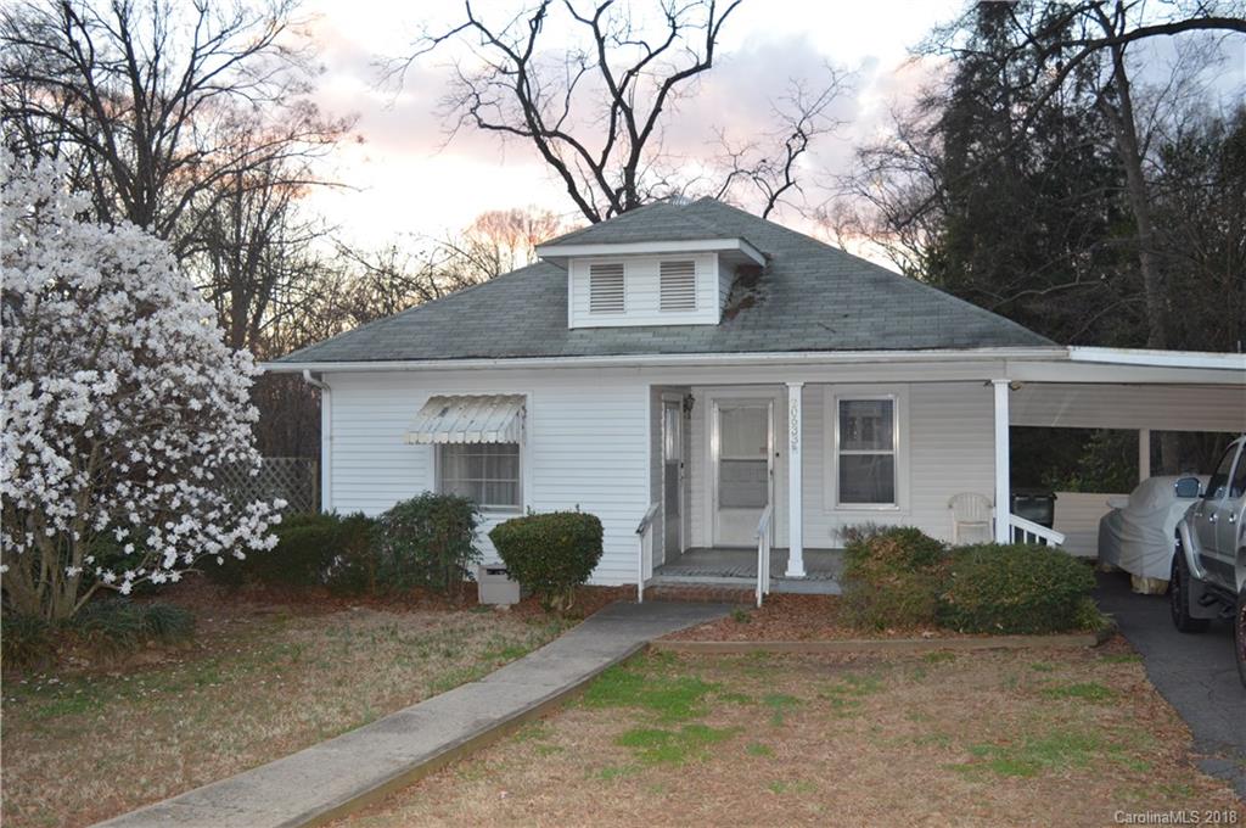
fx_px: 1141
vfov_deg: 39.9
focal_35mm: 33
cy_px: 414
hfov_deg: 57.3
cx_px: 623
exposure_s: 1/100
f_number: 4
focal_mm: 22
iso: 400
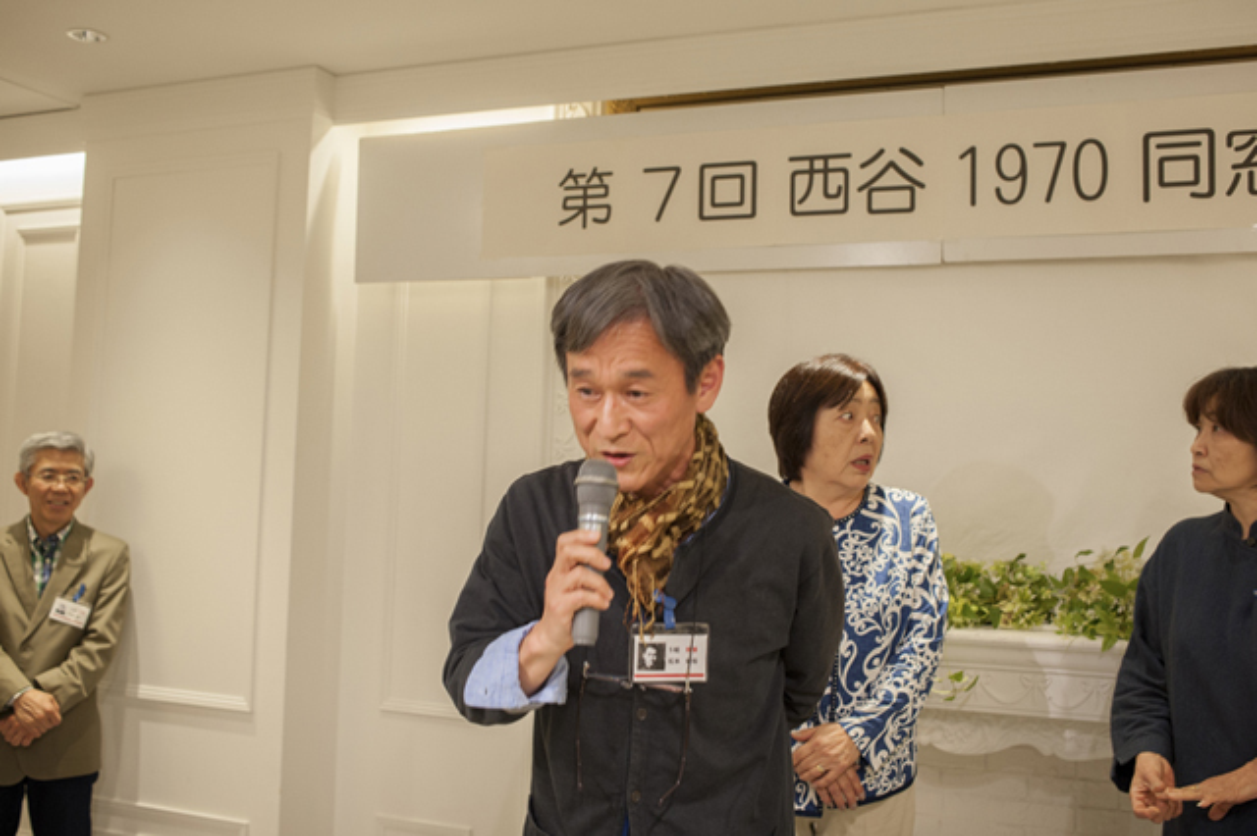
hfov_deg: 54.5
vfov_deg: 37.8
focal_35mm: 35
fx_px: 1221
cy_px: 418
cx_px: 628
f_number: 5.6
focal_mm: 35
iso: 640
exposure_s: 1/100
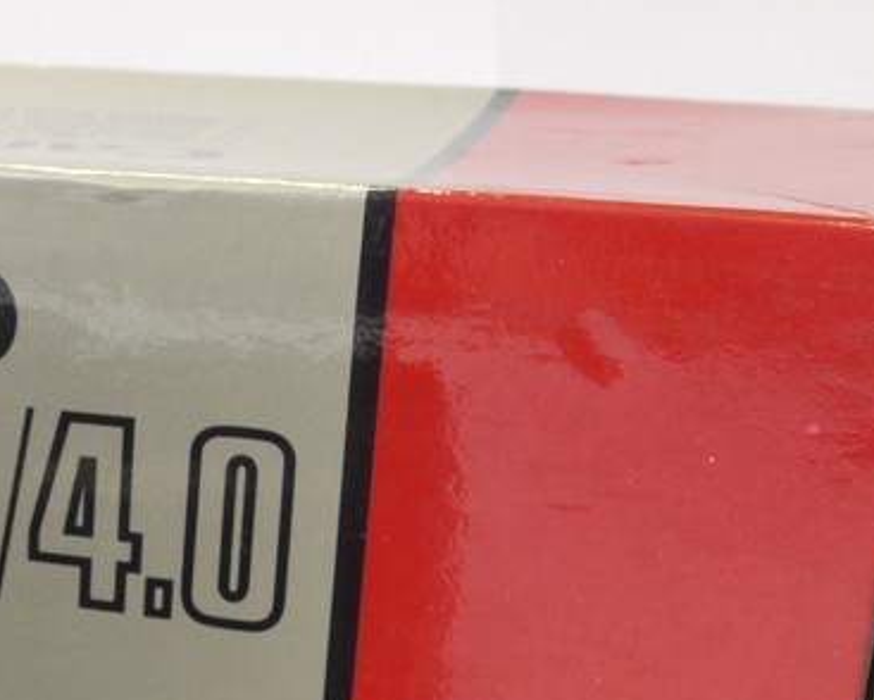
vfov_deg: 14.7
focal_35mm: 102
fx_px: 2640
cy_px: 779
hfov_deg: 17.4
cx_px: -329
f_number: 8
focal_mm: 16
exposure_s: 1/15
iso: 400
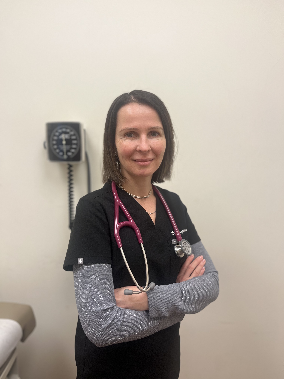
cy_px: 190
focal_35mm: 26
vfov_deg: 67.3
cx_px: 142
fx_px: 284
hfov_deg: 53.1
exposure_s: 1/60
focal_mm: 5.1
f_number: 1.6
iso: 80
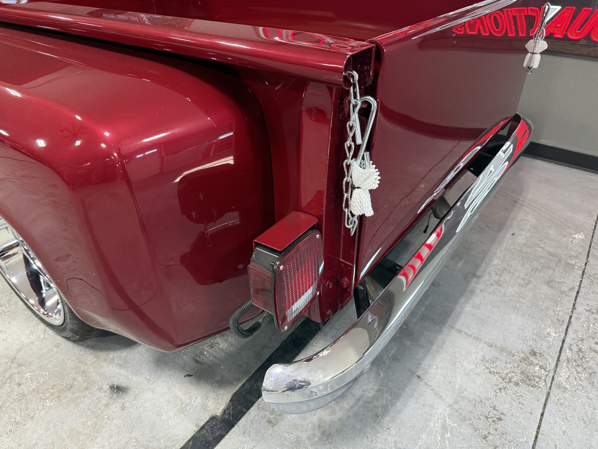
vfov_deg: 56.8
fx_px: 415
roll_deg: +0.5
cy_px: 224
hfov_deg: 71.6
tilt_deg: -34.9
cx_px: 299
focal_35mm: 24
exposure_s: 1/73
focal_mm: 6.76
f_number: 1.78
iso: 200
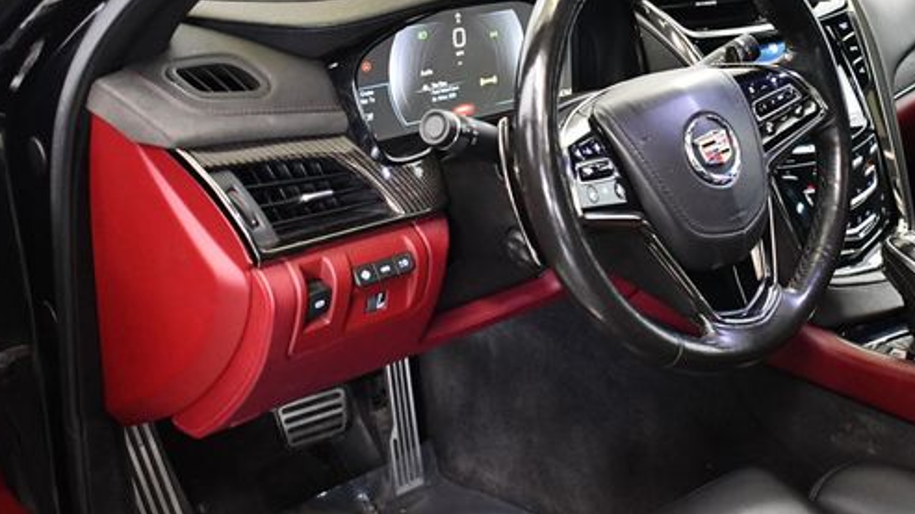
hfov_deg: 41.8
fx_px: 1189
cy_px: 230
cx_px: 570
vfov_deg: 24.4
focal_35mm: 49
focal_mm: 18
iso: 3200
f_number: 3.5
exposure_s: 1/80
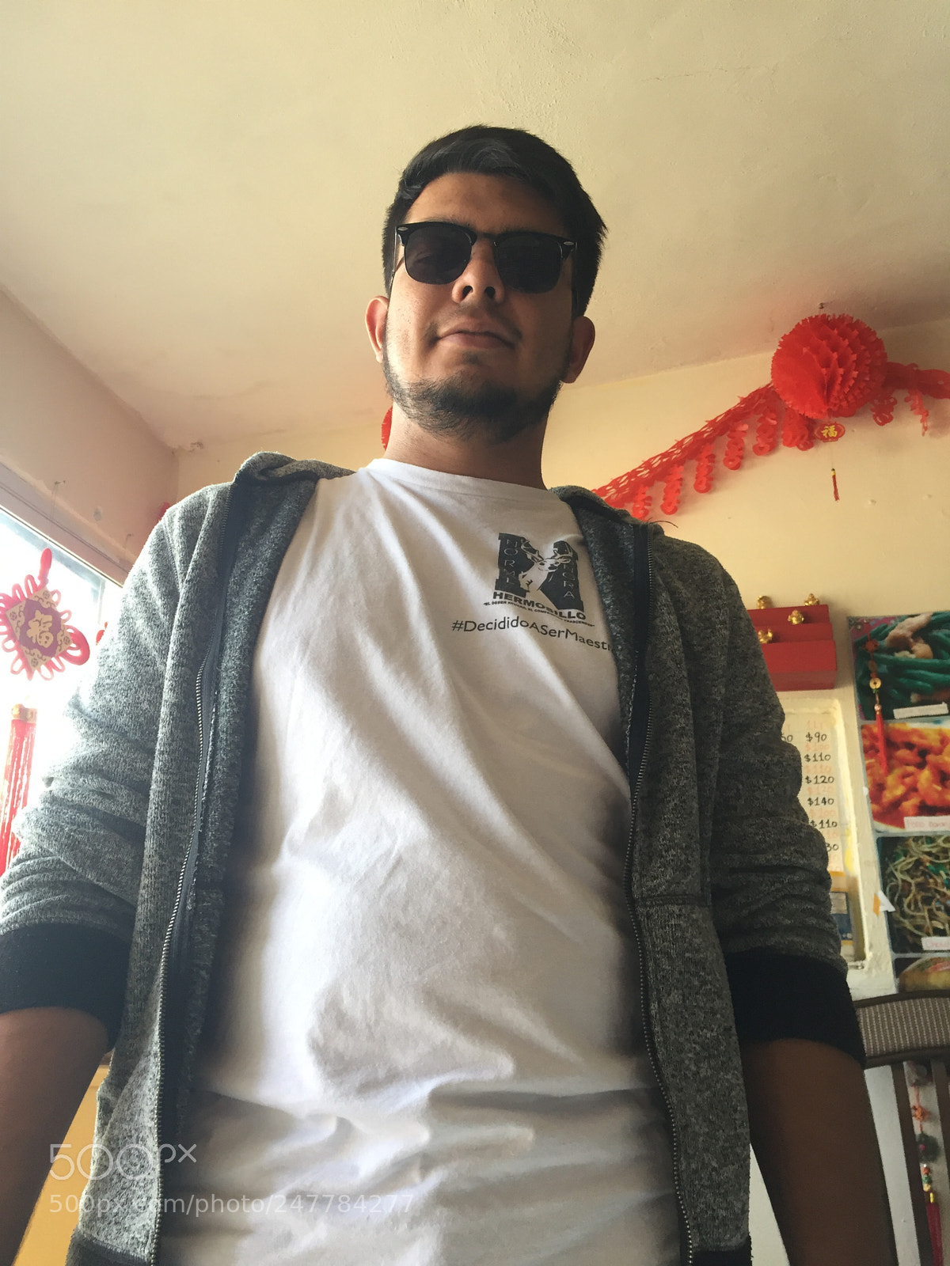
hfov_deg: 48.2
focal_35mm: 29
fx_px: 1061
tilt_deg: +18.9
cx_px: 475
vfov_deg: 61.7
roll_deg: -0.2
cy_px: 633
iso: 32
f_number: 2.2
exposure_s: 1/40
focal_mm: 4.15
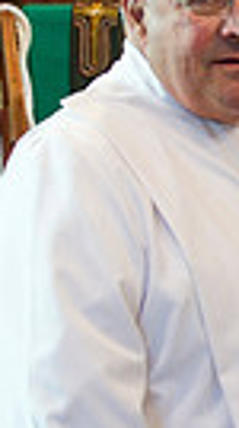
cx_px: 539
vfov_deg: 19.6
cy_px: 265
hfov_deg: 9.9
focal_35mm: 109
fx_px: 1233
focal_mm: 24
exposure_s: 1/100
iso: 2000
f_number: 2.8
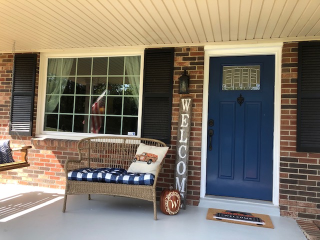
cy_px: 120
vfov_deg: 49.7
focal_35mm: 28
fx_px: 259
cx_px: 160
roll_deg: -2.7
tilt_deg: +0.7
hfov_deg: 63.4
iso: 20
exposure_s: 1/292
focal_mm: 3.99
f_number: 1.8
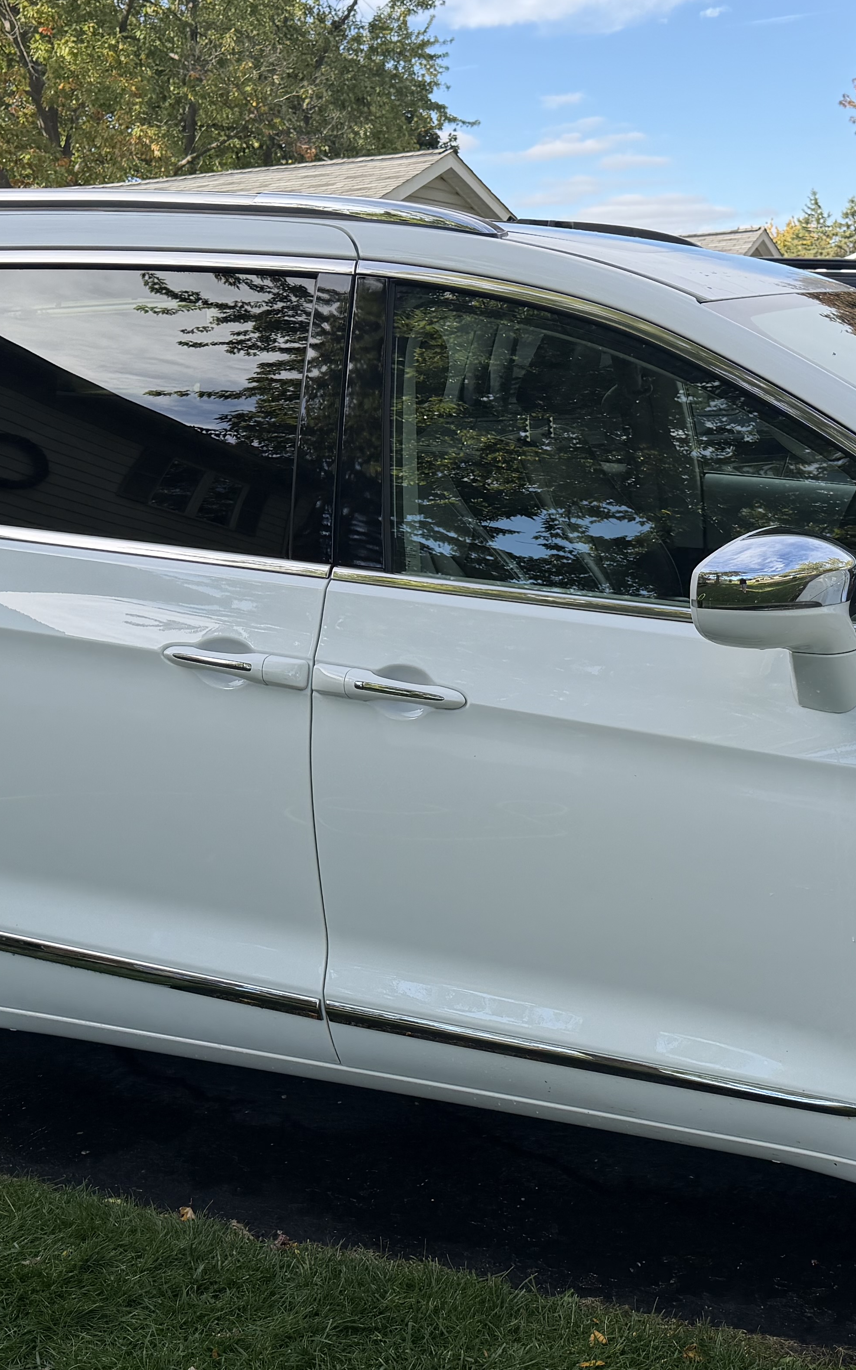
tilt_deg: -10.7
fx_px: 1717
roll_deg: +2.8
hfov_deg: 27.7
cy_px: 705
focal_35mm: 46
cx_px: 608
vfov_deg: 43.5
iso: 100
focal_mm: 6.76
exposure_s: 1/1812
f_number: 1.78
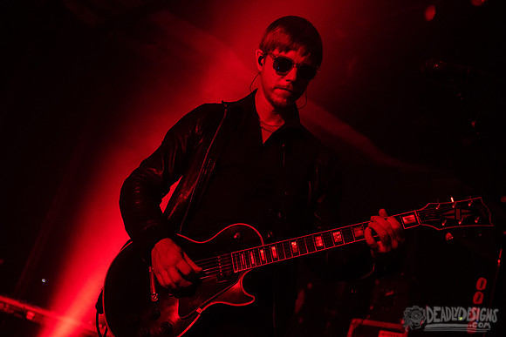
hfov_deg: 35.3
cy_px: 154
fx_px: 794
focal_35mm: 56
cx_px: 231
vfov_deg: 24.0
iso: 3200
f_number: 3.2
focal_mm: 52
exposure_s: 1/100
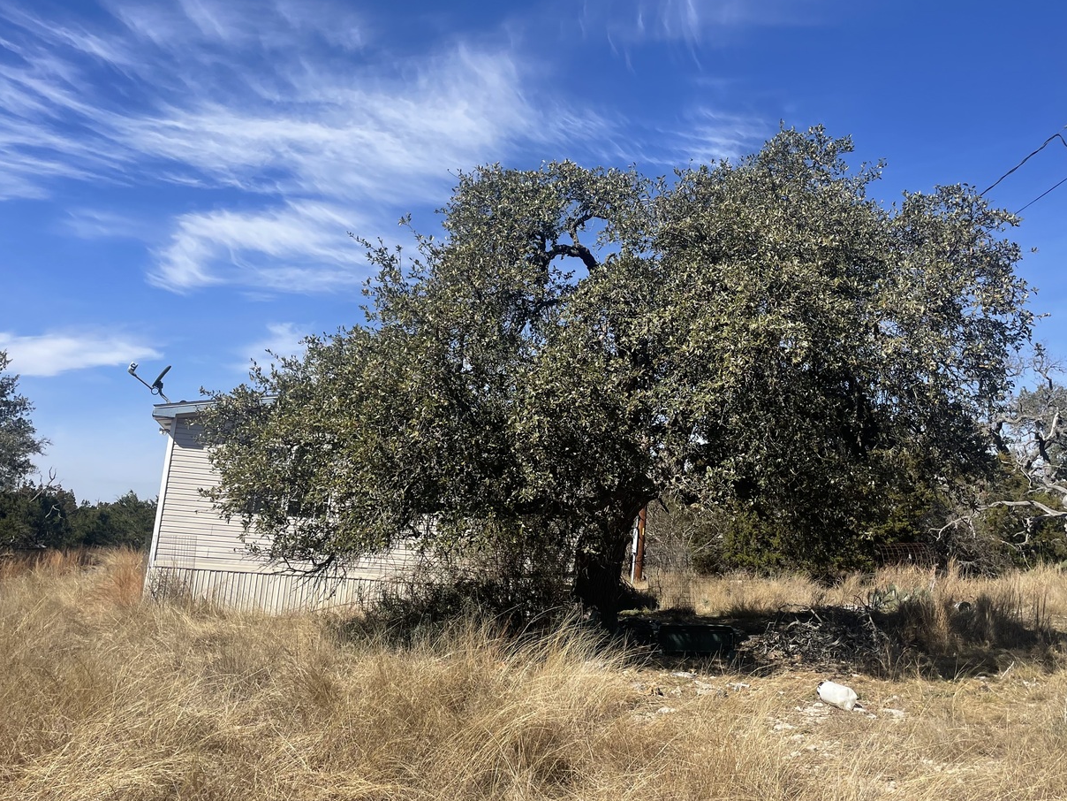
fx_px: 956
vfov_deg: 45.4
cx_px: 588
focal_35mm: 31
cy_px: 397
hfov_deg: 58.2
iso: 32
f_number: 1.6
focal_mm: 4.2
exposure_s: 1/3300
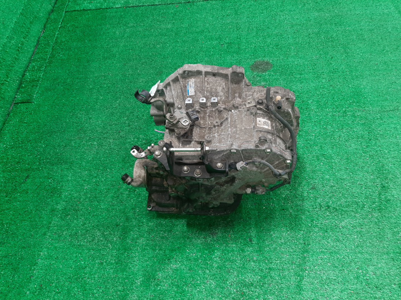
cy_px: 150
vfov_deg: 53.1
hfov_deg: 67.3
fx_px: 301
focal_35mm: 26
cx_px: 200
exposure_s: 1/50
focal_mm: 3.93
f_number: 1.7
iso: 154
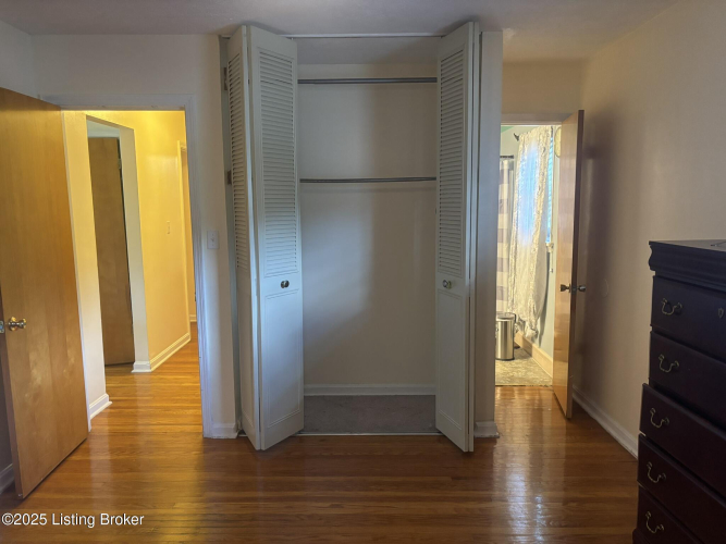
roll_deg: +0.6
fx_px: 545
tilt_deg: -7.6
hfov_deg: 67.3
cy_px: 272
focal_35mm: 26
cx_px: 363
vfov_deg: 53.0
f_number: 1.6
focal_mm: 5.96
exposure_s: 1/60
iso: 500
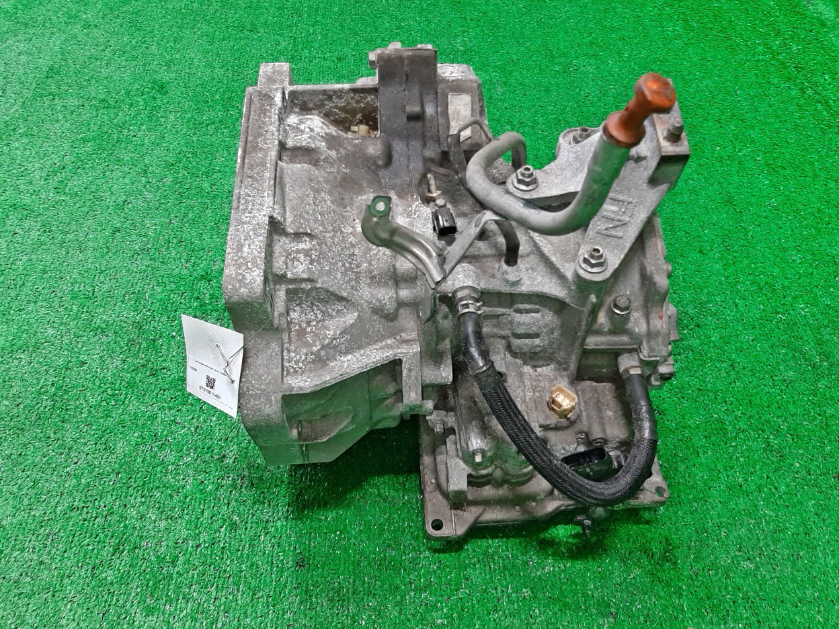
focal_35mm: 30
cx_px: 439
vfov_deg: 46.7
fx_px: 727
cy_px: 286
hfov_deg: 59.9
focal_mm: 3.93
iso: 152
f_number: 1.7
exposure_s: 1/50
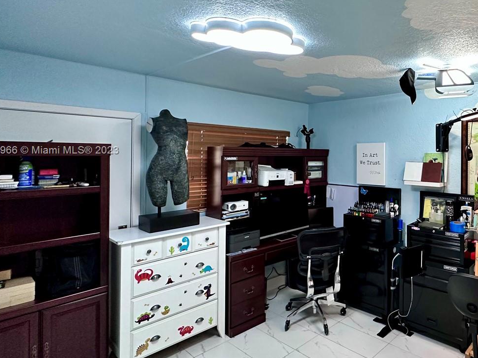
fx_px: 318
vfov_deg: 58.6
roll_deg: -0.9
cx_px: 354
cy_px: 151
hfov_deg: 69.4
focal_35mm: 23
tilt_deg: +0.2
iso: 320
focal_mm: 2.22
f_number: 2.2
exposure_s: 1/60
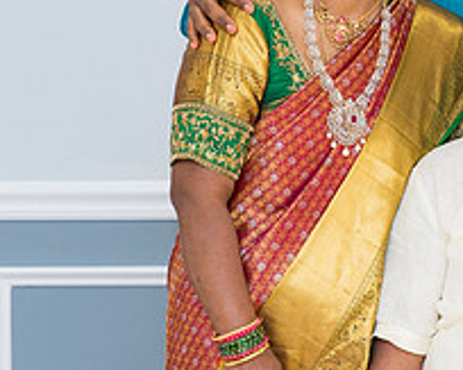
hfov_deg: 8.9
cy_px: 111
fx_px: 2931
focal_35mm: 214
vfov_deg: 7.2
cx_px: 519
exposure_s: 1/200
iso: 640
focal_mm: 69
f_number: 3.2
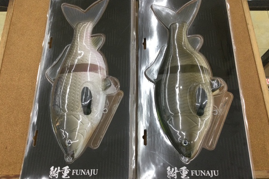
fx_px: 247
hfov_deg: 57.2
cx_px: 134
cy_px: 86
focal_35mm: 33
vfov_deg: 40.0
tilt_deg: -67.3
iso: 32
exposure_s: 1/30
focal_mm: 3.3
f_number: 2.4
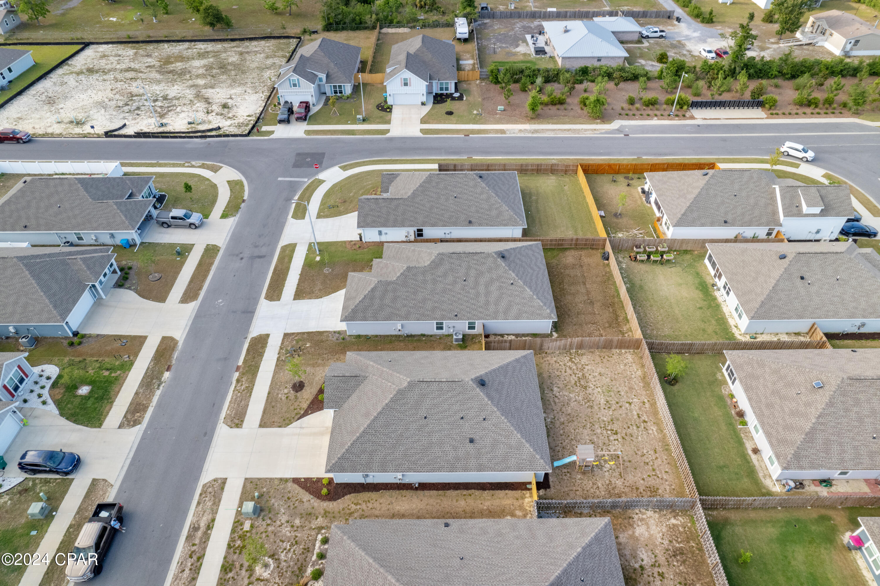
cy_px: 293
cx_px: 440
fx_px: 538
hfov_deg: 78.6
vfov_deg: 57.2
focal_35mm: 22
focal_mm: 8.38
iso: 110
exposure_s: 1/40
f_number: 2.8
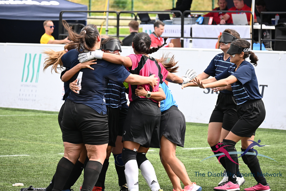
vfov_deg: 6.5
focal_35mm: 210
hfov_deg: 9.8
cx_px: 143
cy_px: 96
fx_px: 1668
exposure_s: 1/800
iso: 500
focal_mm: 140
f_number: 5.3
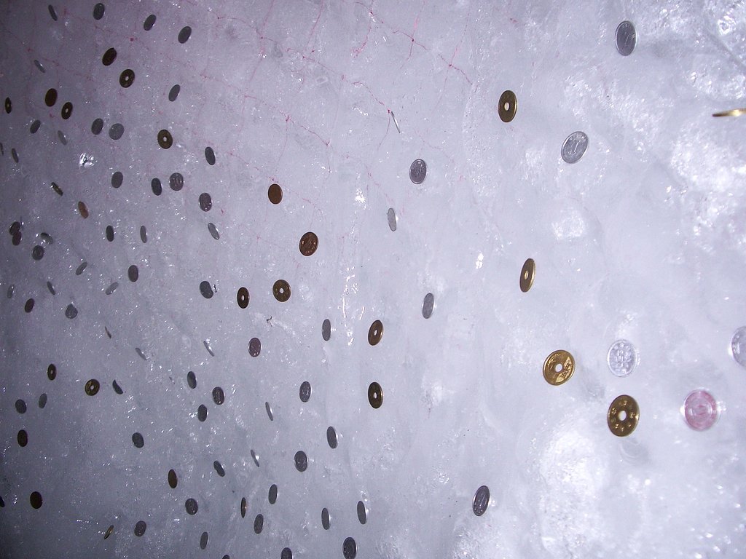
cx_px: 373
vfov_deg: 40.7
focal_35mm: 35
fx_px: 754
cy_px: 280
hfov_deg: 52.6
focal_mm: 5.8
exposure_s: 1/40
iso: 100
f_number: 2.6
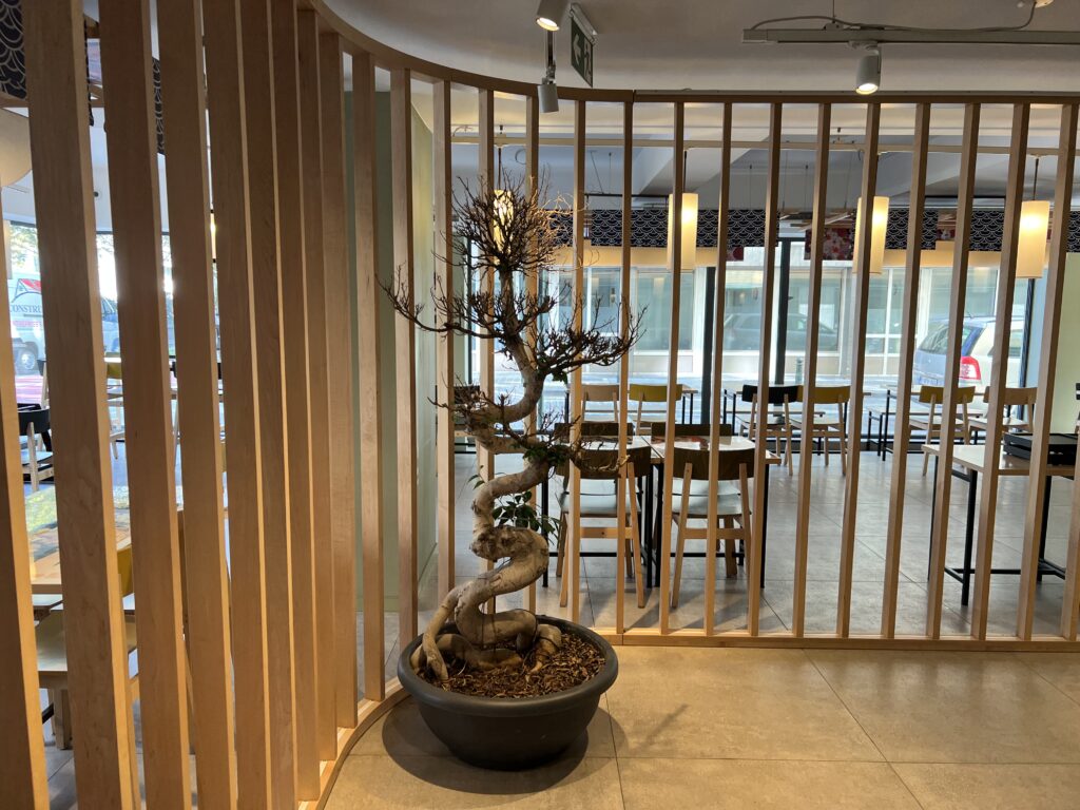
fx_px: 811
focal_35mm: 26
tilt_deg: -7.9
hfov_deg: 67.3
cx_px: 540
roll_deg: +0.0
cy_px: 405
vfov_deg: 53.1
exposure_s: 1/100
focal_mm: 5.7
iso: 64
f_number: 1.5
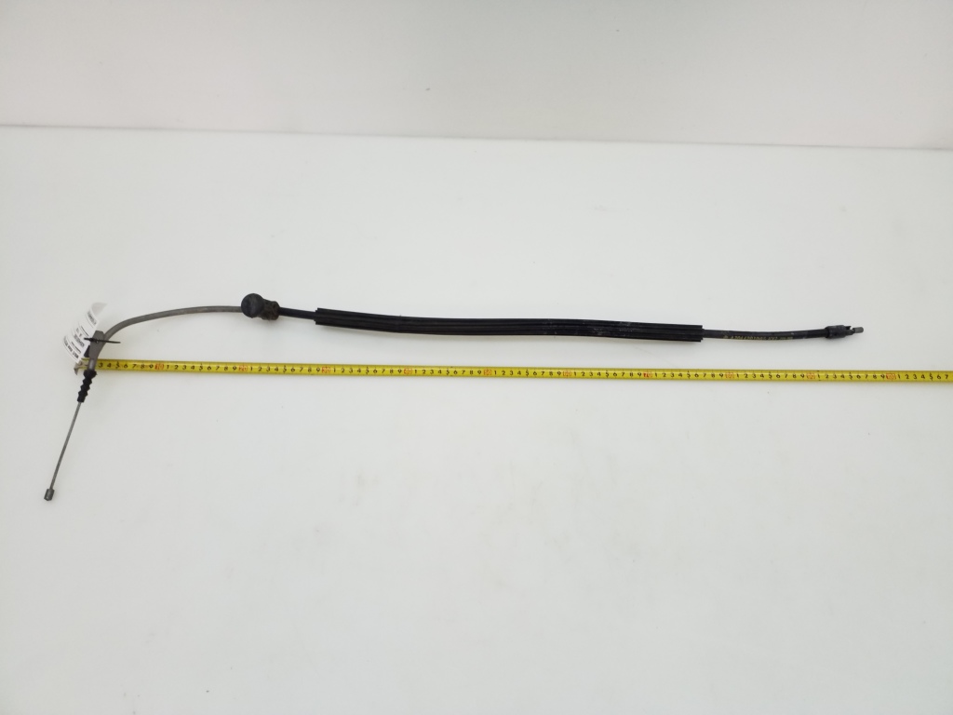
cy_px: 358
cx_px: 476
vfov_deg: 51.4
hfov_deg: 65.3
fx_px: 743
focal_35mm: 27
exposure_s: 1/50
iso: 64
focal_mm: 3.6
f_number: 1.9
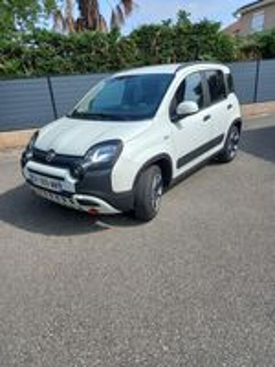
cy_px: 184
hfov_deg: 54.9
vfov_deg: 69.4
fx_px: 265
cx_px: 138
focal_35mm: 25
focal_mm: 4.6
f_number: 2
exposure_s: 1/613
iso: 25
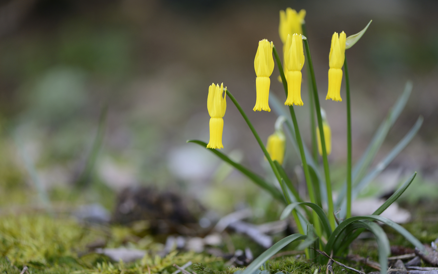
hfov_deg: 19.3
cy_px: 138
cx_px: 220
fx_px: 1289
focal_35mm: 108
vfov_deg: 12.1
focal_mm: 105
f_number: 3
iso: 400
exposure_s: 1/400
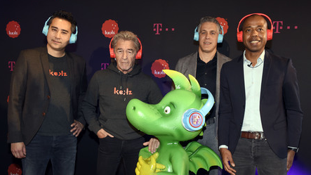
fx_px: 272
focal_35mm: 33
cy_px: 101
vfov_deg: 35.5
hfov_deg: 59.5
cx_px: 157
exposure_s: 1/125
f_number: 6.3
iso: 1600
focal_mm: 31
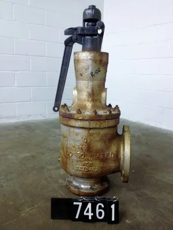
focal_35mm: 35
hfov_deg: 40.7
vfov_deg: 52.6
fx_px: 233
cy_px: 115
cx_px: 86
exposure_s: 1/20
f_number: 2.4
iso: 160
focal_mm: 4.28
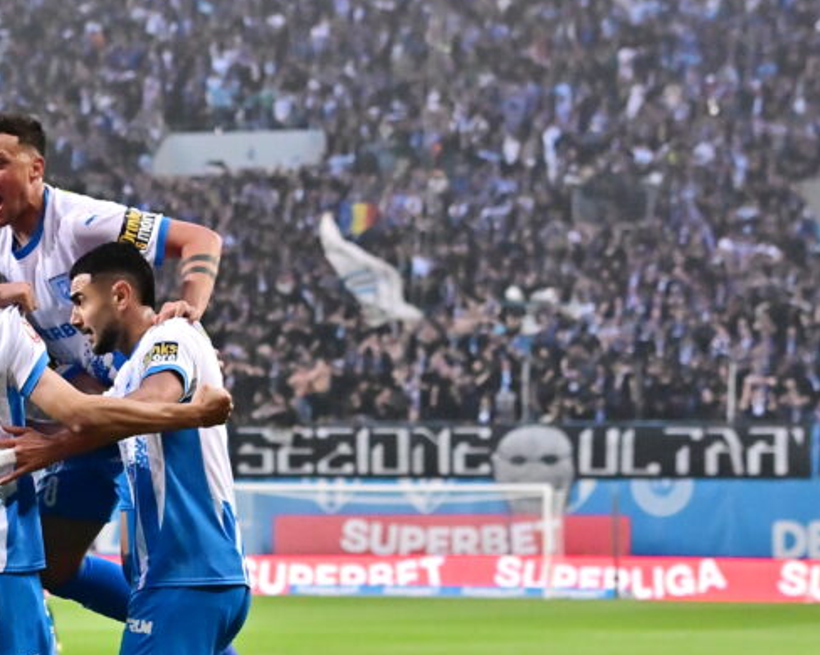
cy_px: 441
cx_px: -37
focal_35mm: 207
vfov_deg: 7.5
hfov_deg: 9.3
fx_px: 5022
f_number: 3.5
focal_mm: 70
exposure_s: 1/1250
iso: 2500
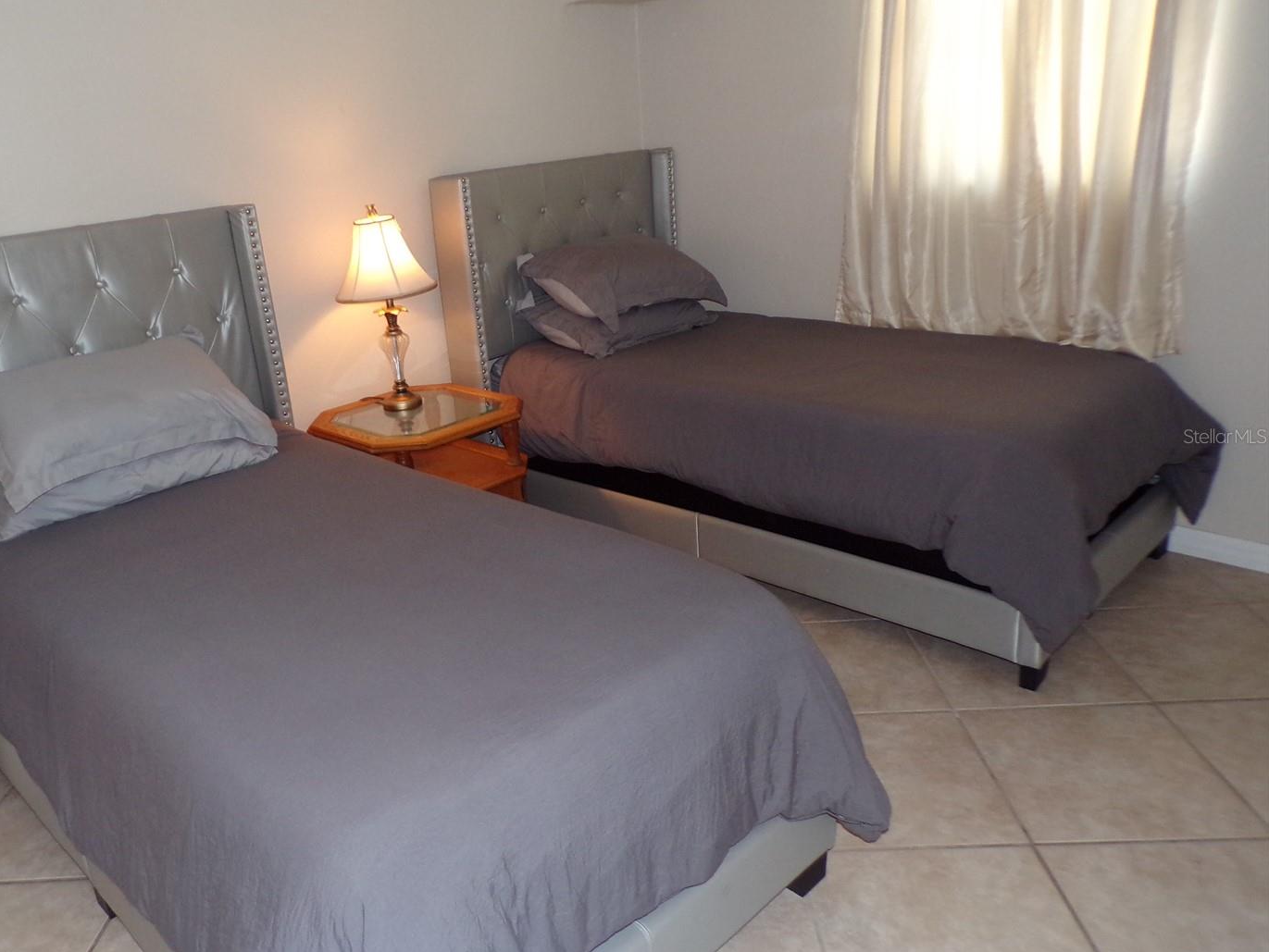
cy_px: 436
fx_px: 1027
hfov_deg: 63.1
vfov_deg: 49.7
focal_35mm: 28
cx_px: 530
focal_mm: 4.3
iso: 200
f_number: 3
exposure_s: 1/34
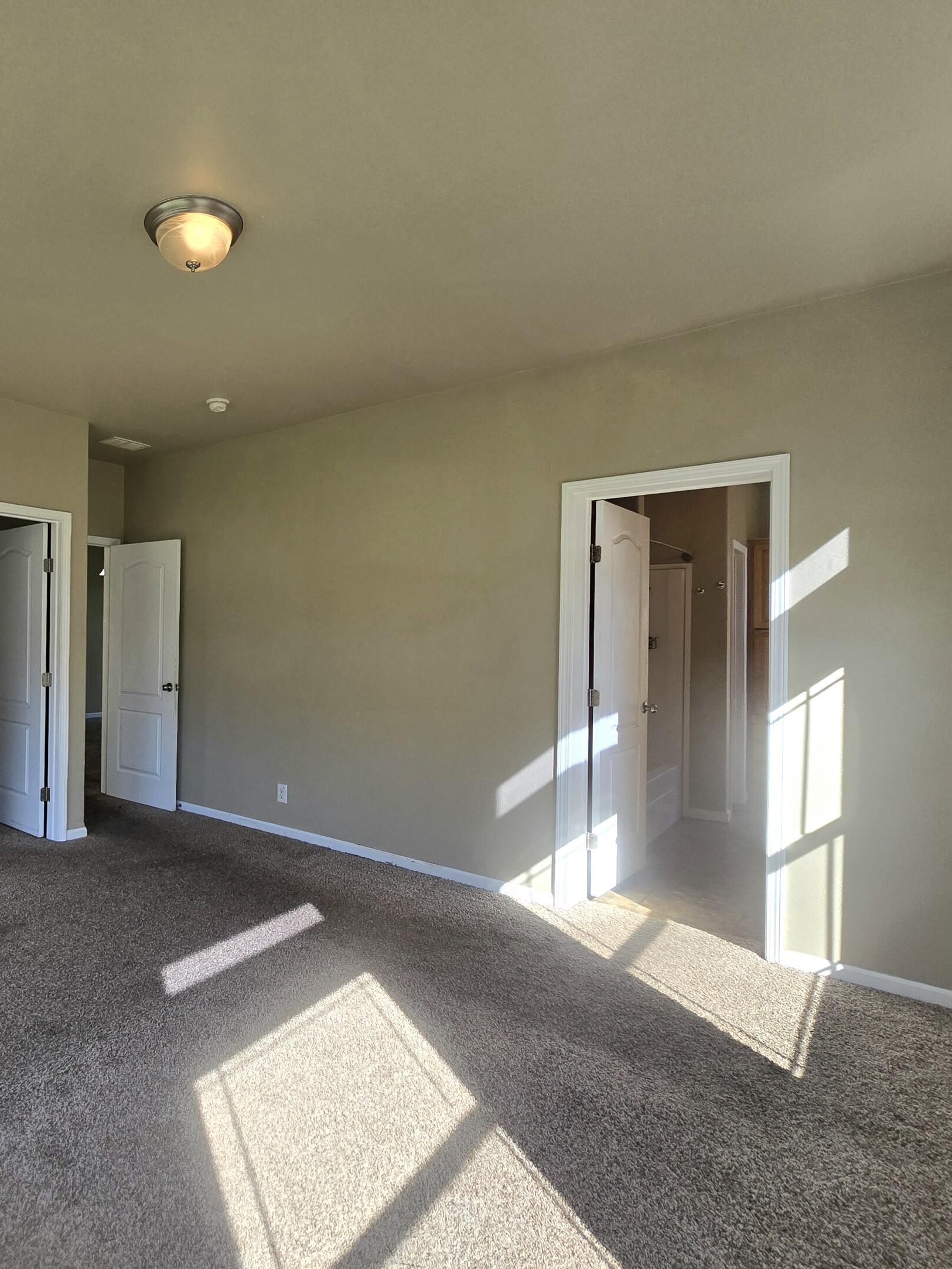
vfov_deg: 87.8
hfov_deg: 66.0
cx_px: 210
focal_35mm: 18
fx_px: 660
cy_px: 625
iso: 50
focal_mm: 2.2
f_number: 2.2
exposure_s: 1/333
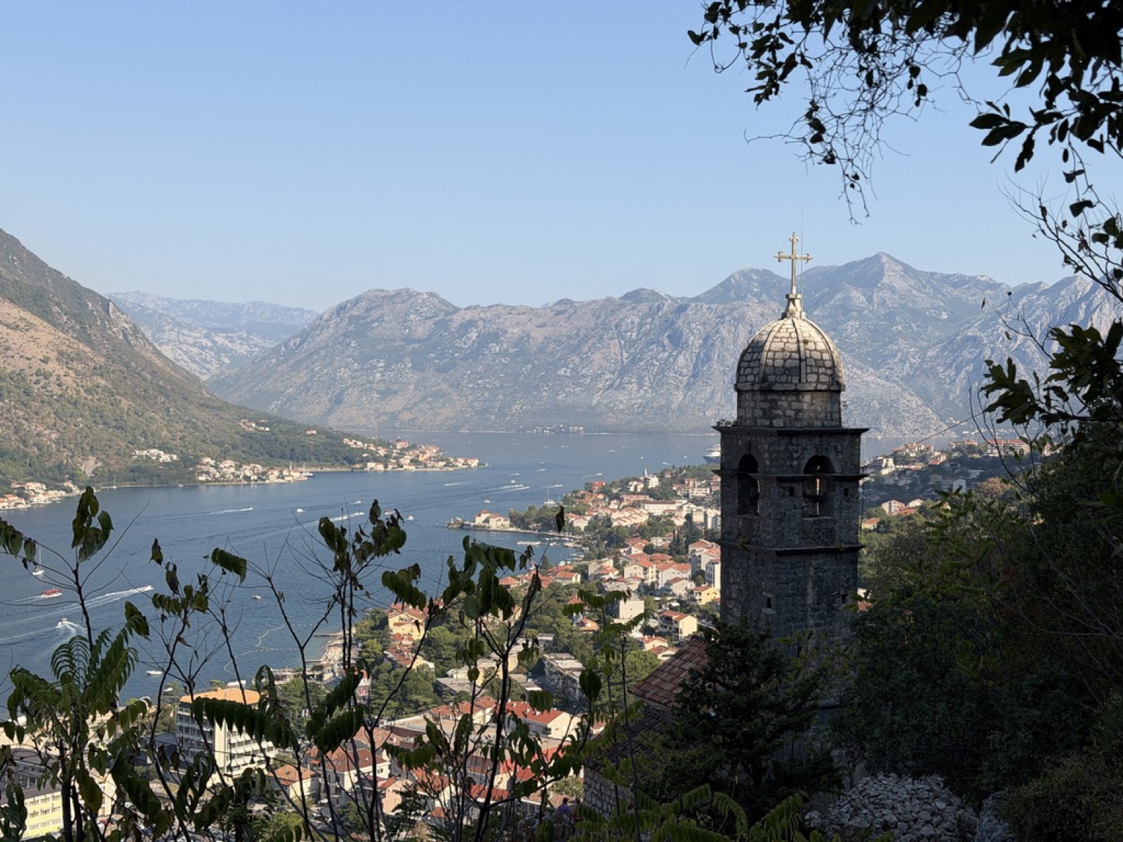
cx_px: 562
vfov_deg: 30.3
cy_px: 421
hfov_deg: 39.7
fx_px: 1557
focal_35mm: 48
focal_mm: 6.76
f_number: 1.78
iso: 64
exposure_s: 1/4329
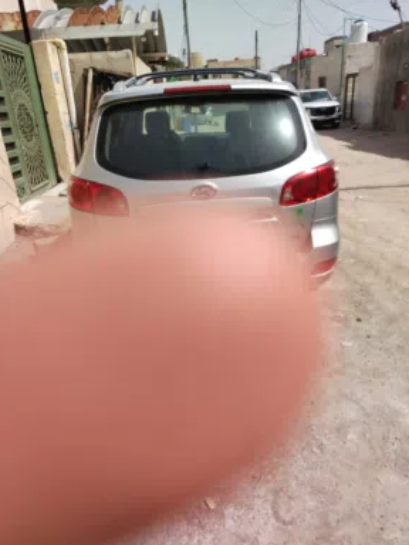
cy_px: 281
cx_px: 206
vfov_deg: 69.4
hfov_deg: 54.9
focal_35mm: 25
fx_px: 394
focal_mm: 5.25
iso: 100
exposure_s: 1/1057
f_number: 1.75
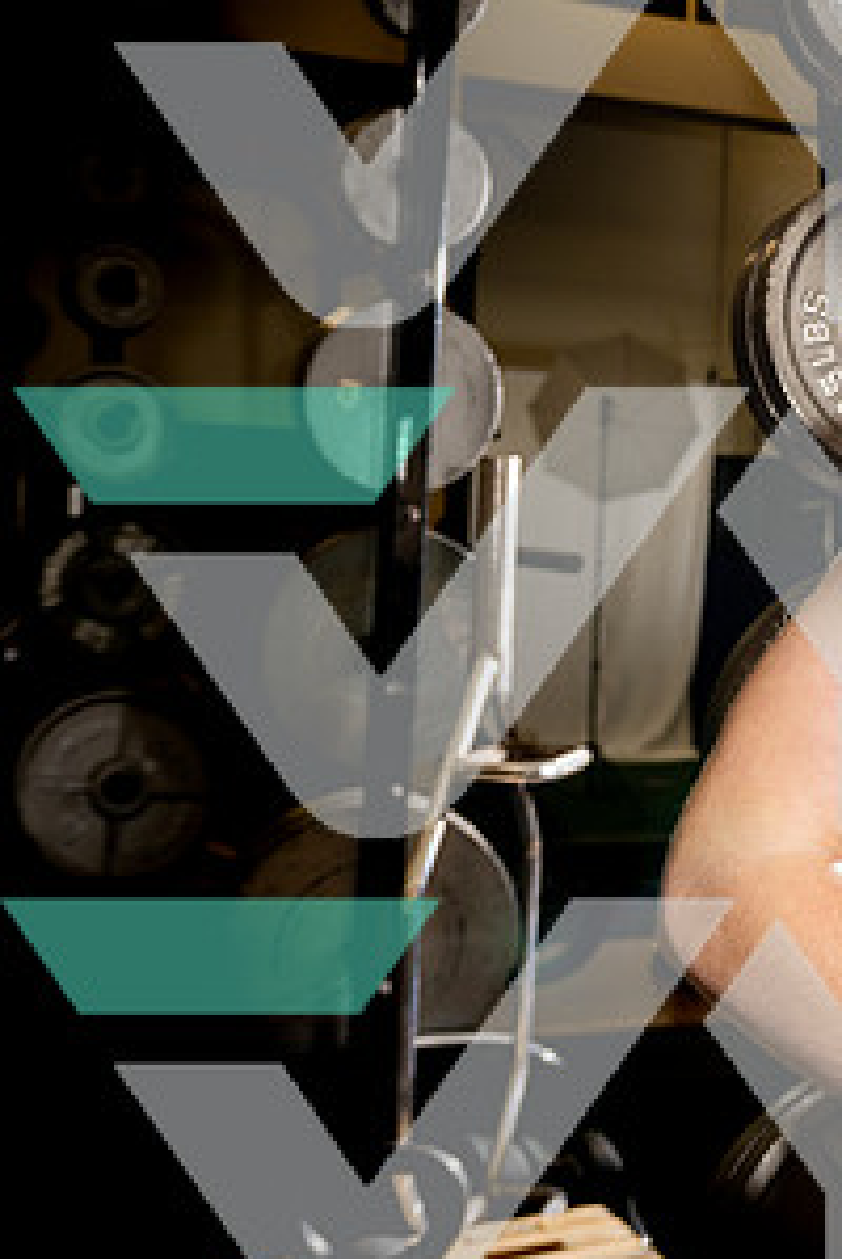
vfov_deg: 32.3
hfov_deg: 20.2
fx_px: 2170
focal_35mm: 62
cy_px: 613
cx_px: 1086
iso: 500
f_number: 5
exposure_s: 1/250
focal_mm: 32
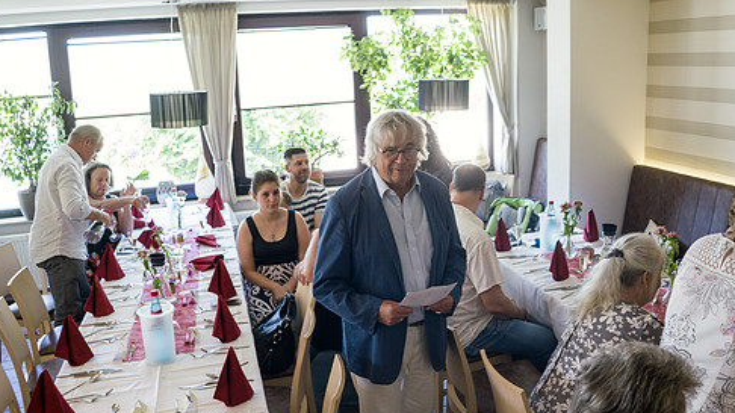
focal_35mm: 35
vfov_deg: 33.7
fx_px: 682
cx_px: 430
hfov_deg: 56.3
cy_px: 219
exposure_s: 1/100
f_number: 4
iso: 1250
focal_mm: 28
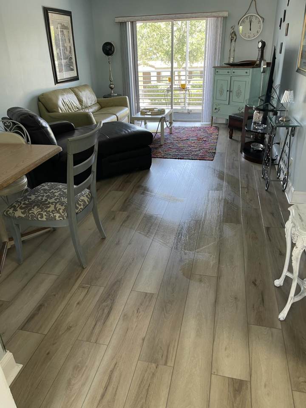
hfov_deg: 54.9
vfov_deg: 69.4
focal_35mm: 25
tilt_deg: -25.6
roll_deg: +1.5
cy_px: 204
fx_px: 295
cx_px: 153
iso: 100
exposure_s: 1/60
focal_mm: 5.1
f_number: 1.6
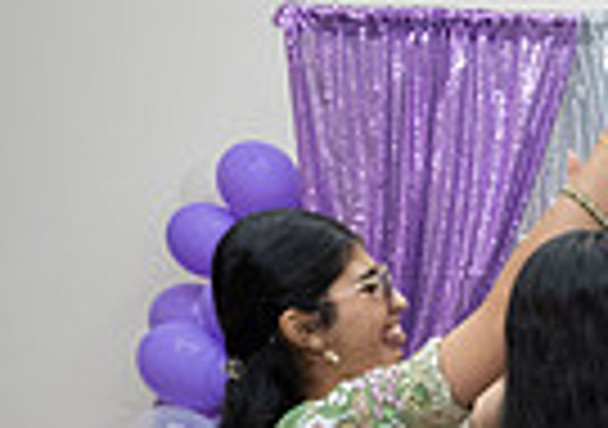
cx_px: 1270
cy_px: 788
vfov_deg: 11.2
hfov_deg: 14.0
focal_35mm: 118
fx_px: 2027
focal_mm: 25.5
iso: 1000
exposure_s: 1/160
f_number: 4.5
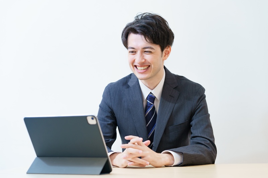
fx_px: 633
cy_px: 89
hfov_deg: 23.9
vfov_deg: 16.1
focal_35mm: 85
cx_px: 134
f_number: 3.2
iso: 400
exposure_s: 1/160
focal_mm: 85
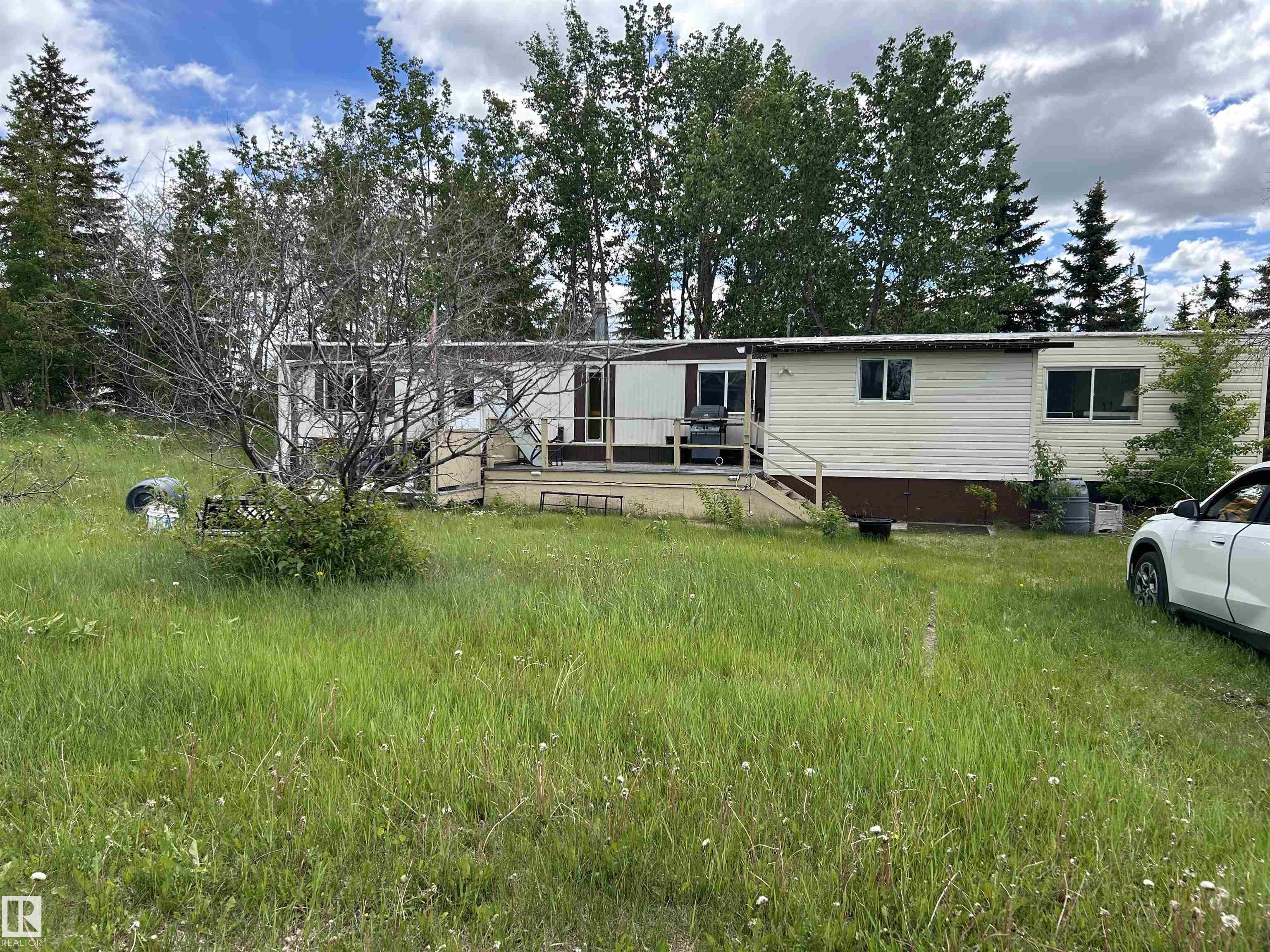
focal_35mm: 26
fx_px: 954
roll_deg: -2.1
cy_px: 476
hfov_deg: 67.3
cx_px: 635
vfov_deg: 53.1
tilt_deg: -3.9
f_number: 1.5
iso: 50
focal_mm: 5.7
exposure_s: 1/1869
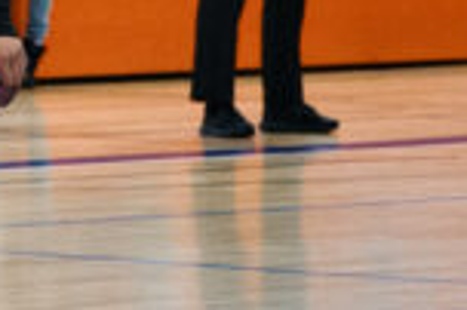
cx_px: -581
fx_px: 8306
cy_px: -259
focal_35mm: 641
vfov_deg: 2.1
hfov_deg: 3.2
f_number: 2.8
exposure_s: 1/500
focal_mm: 63.4
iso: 2000
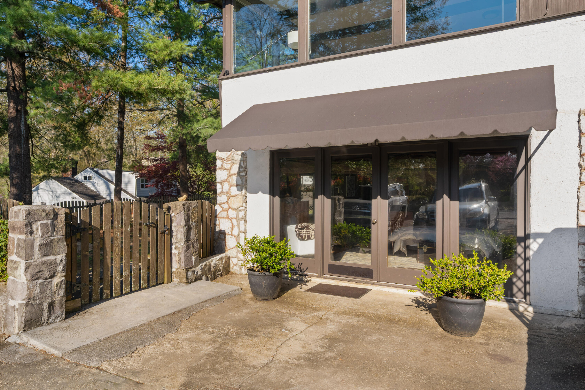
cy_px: 195
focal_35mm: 24
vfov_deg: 53.1
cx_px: 292
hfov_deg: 73.7
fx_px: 390
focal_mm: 24
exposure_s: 1/640
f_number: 7.1
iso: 320
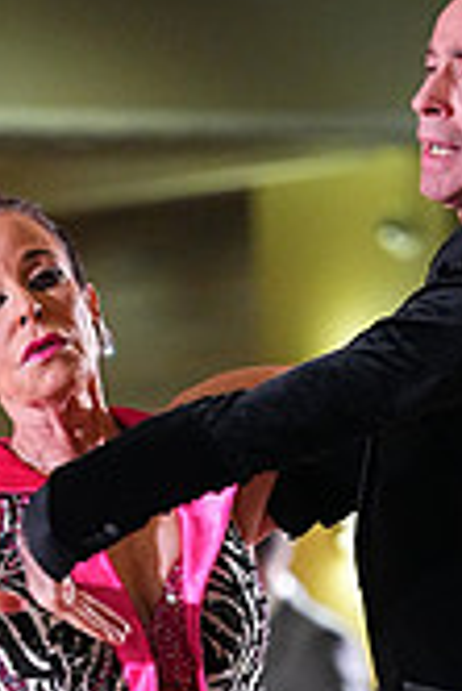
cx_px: 127
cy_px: 957
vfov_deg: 3.1
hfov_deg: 2.1
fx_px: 12678
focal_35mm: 660
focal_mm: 189
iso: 6400
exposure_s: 1/400
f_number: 4
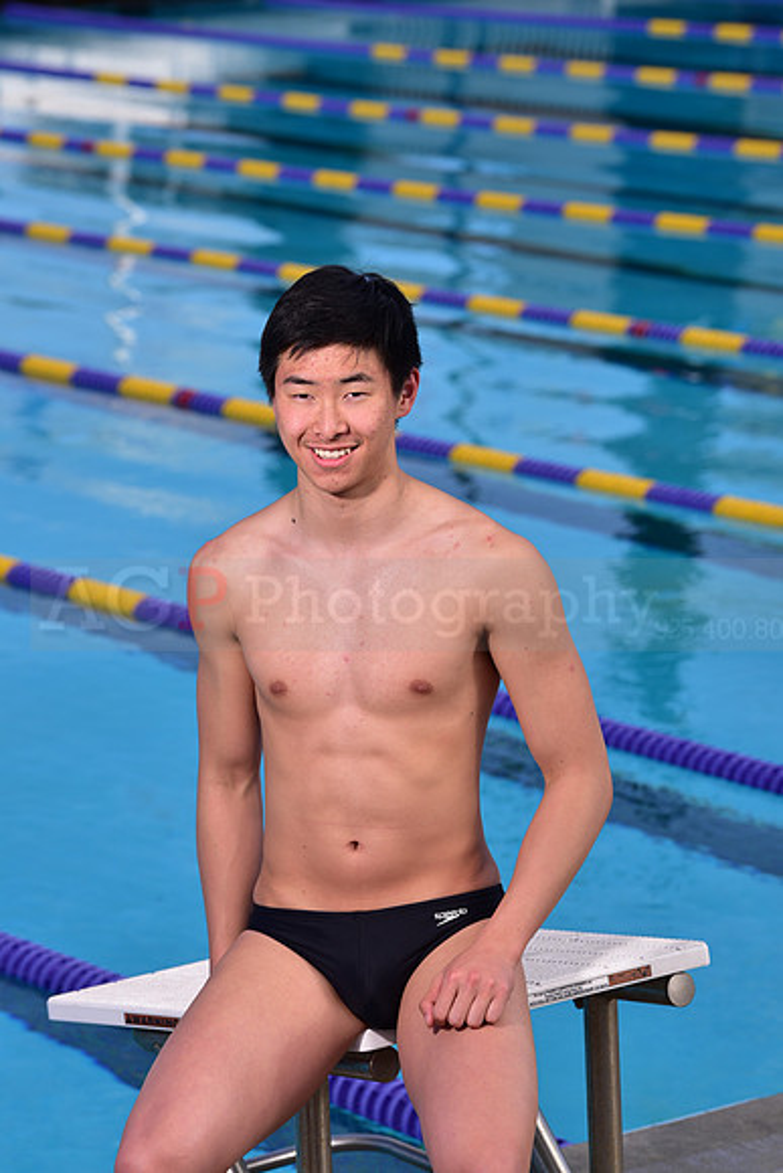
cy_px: 586
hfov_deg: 10.2
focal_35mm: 135
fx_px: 4401
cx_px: 392
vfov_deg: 15.2
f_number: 6.3
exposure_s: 1/250
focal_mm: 135
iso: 80
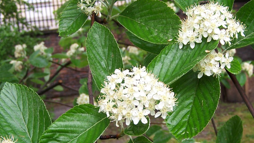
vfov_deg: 24.6
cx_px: 139
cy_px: 107
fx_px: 323
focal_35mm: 48
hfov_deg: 42.8
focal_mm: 6.3
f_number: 2.8
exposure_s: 1/80
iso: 80
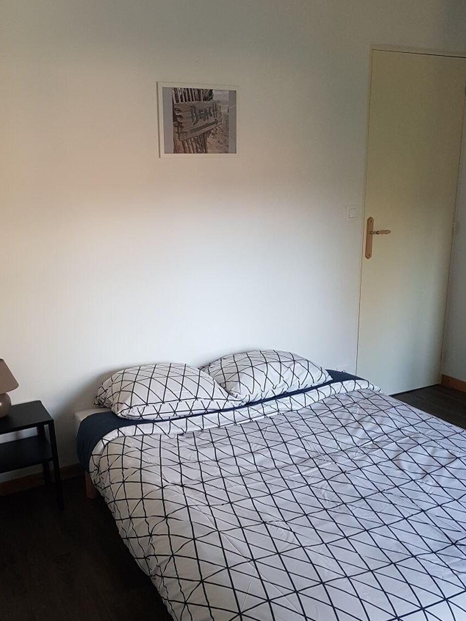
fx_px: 556
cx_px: 205
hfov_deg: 45.4
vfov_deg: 58.2
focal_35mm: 31
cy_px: 350
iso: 160
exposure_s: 1/50
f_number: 1.7
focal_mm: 4.2
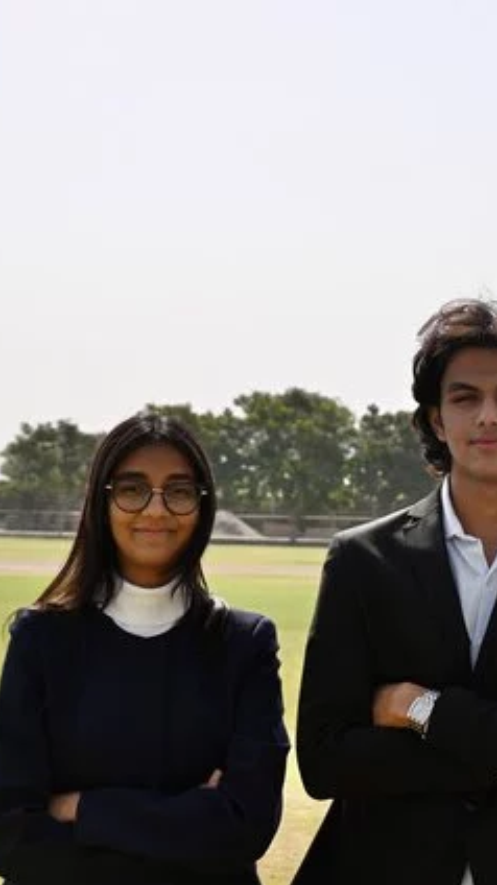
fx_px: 1783
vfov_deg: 27.9
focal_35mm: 76
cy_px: 444
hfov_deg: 15.6
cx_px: 503
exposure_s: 1/400
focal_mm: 48
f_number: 7.1
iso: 100
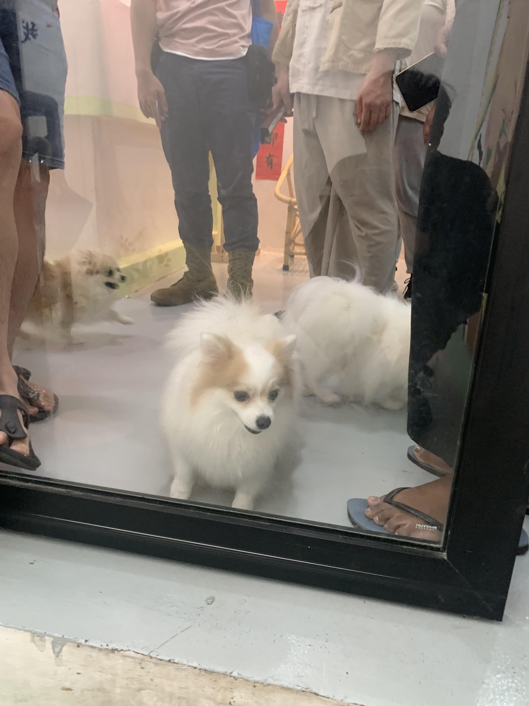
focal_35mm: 26
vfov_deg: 67.3
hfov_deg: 53.1
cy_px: 353
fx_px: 530
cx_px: 264
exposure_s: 1/60
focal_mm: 4.25
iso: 125
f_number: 1.8
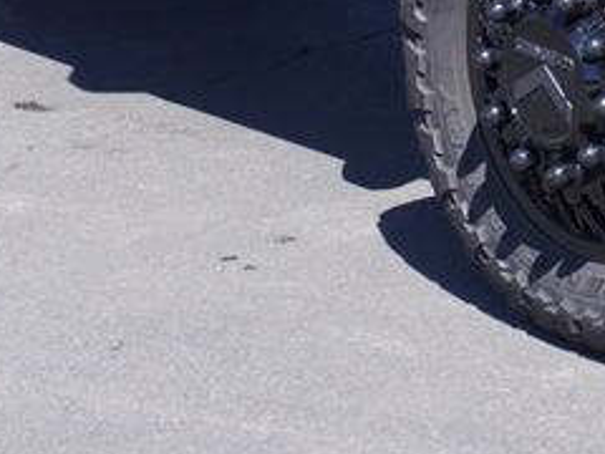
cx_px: 529
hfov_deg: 12.7
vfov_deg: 9.4
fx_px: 2692
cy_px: -237
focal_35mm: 154
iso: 100
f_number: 6.3
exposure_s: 1/160
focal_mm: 25
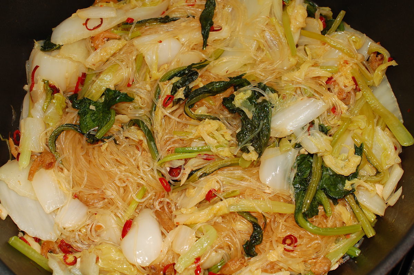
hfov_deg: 33.4
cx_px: 207
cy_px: 138
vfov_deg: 22.6
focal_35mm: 60
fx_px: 689
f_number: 11
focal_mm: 40
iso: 200
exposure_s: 1/60
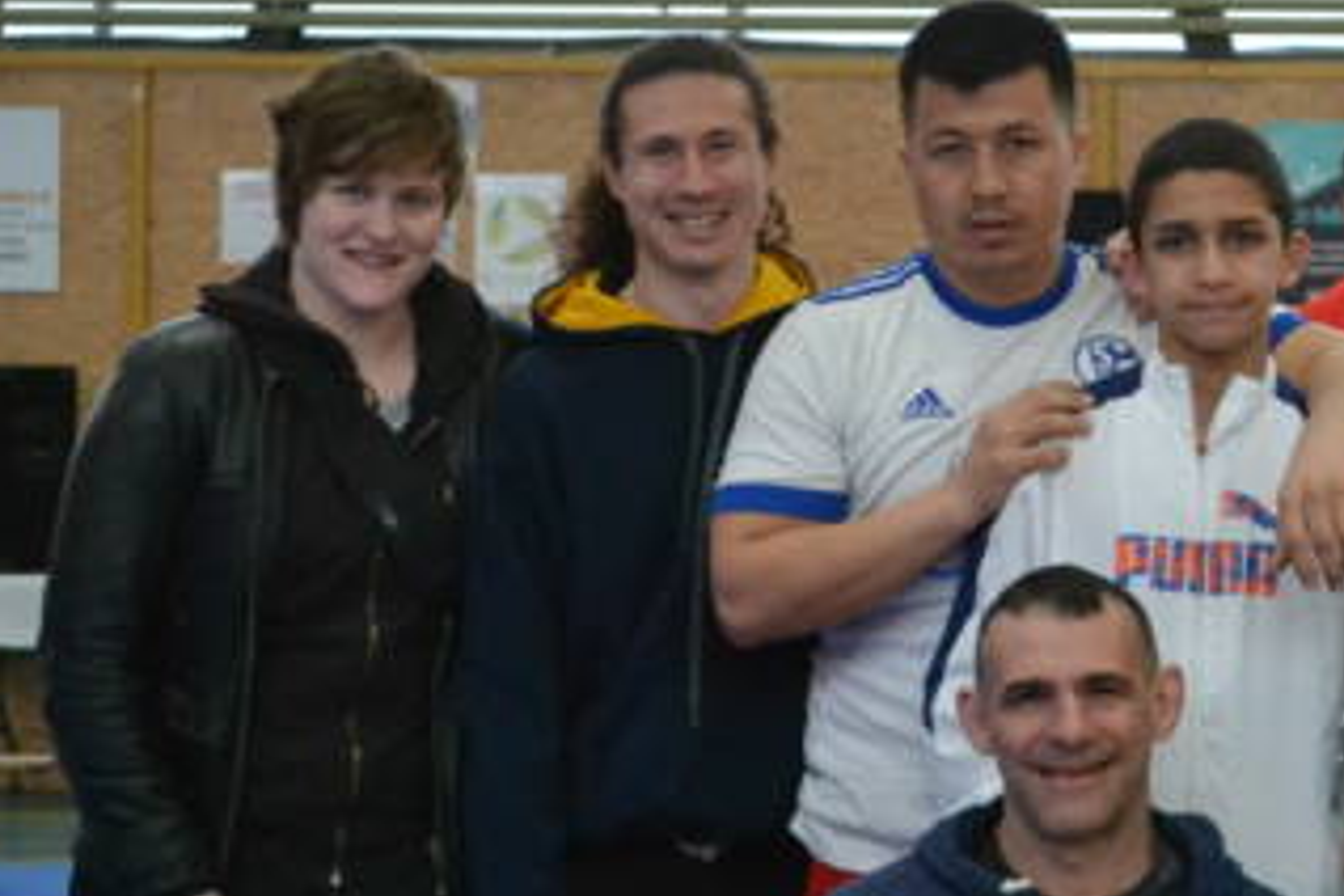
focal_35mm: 145
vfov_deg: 9.5
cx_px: 1513
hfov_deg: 13.8
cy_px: 456
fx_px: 5413
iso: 3200
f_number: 5.3
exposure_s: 1/250
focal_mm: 40
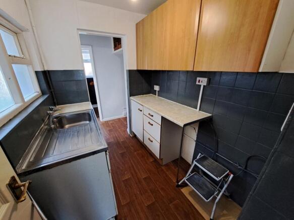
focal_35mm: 13
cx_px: 147
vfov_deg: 89.9
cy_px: 110
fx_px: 110
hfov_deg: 106.2
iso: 160
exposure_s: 1/50
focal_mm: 1.74
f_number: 2.2
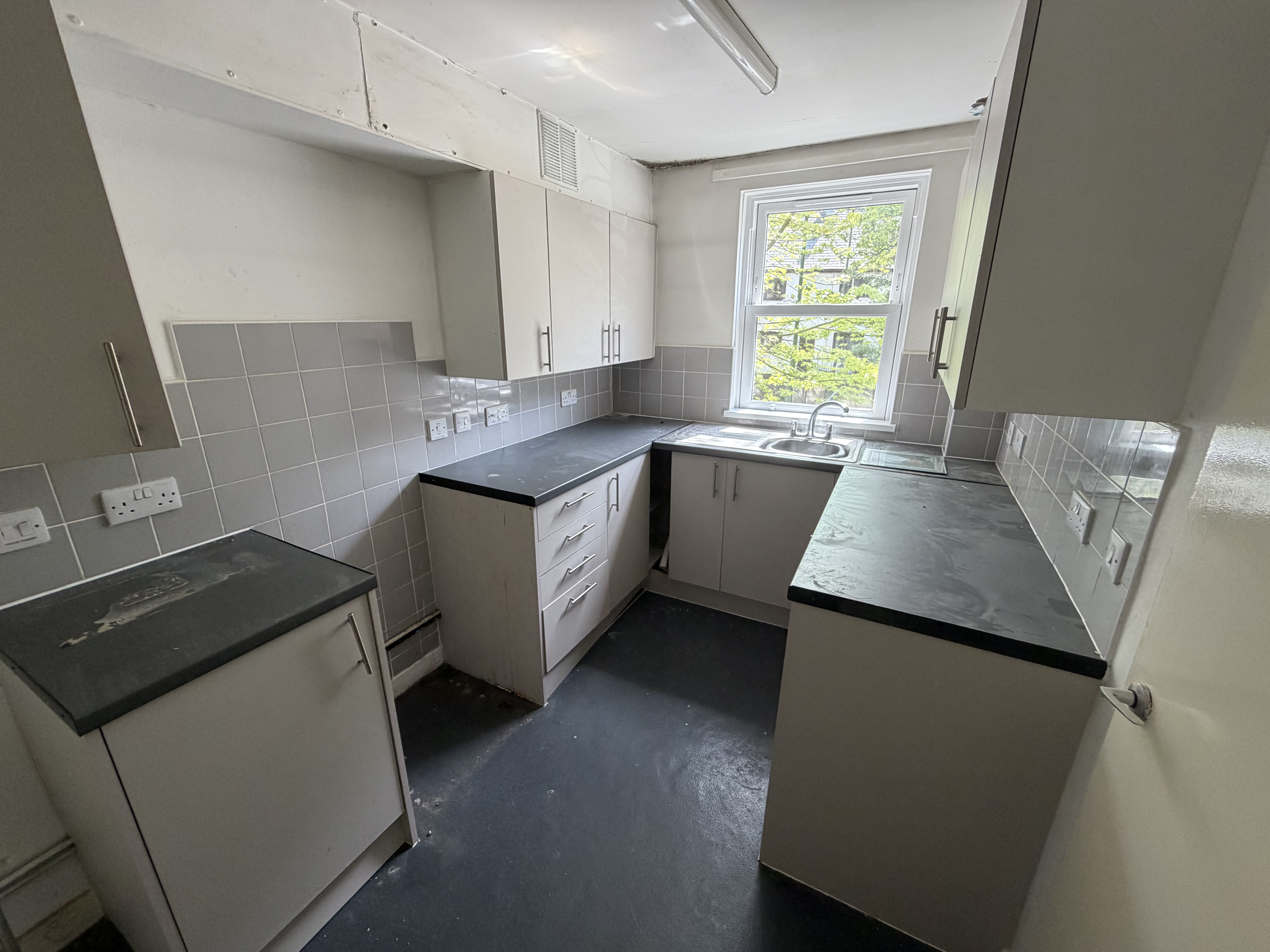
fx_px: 514
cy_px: 476
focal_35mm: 14
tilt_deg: -16.7
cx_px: 635
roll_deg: +0.3
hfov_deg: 102.1
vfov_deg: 85.7
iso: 200
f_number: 2.2
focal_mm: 2.22
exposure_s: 1/121
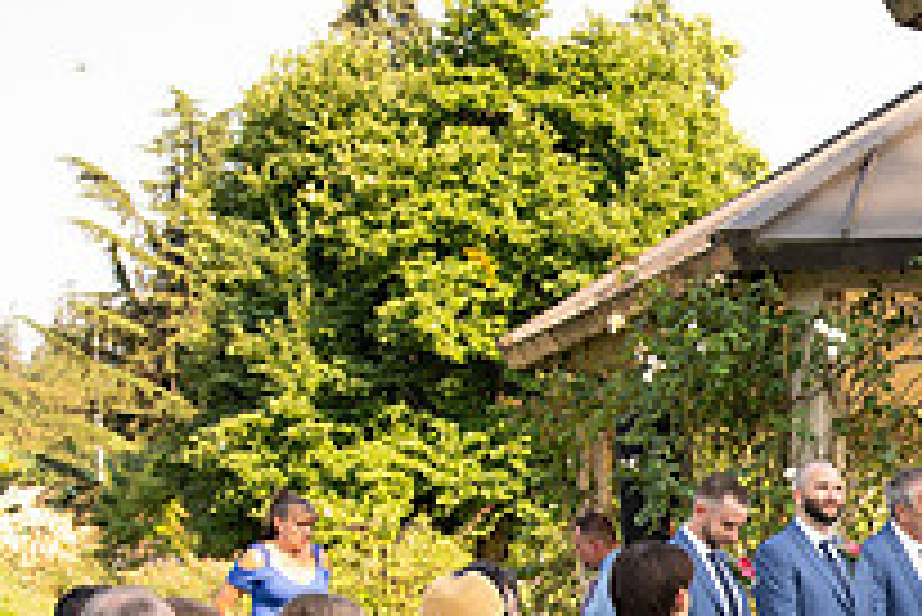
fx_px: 2537
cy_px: 771
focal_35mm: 99
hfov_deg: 18.9
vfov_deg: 13.4
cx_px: 1246
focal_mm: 35
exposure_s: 1/400
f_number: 5.6
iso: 640
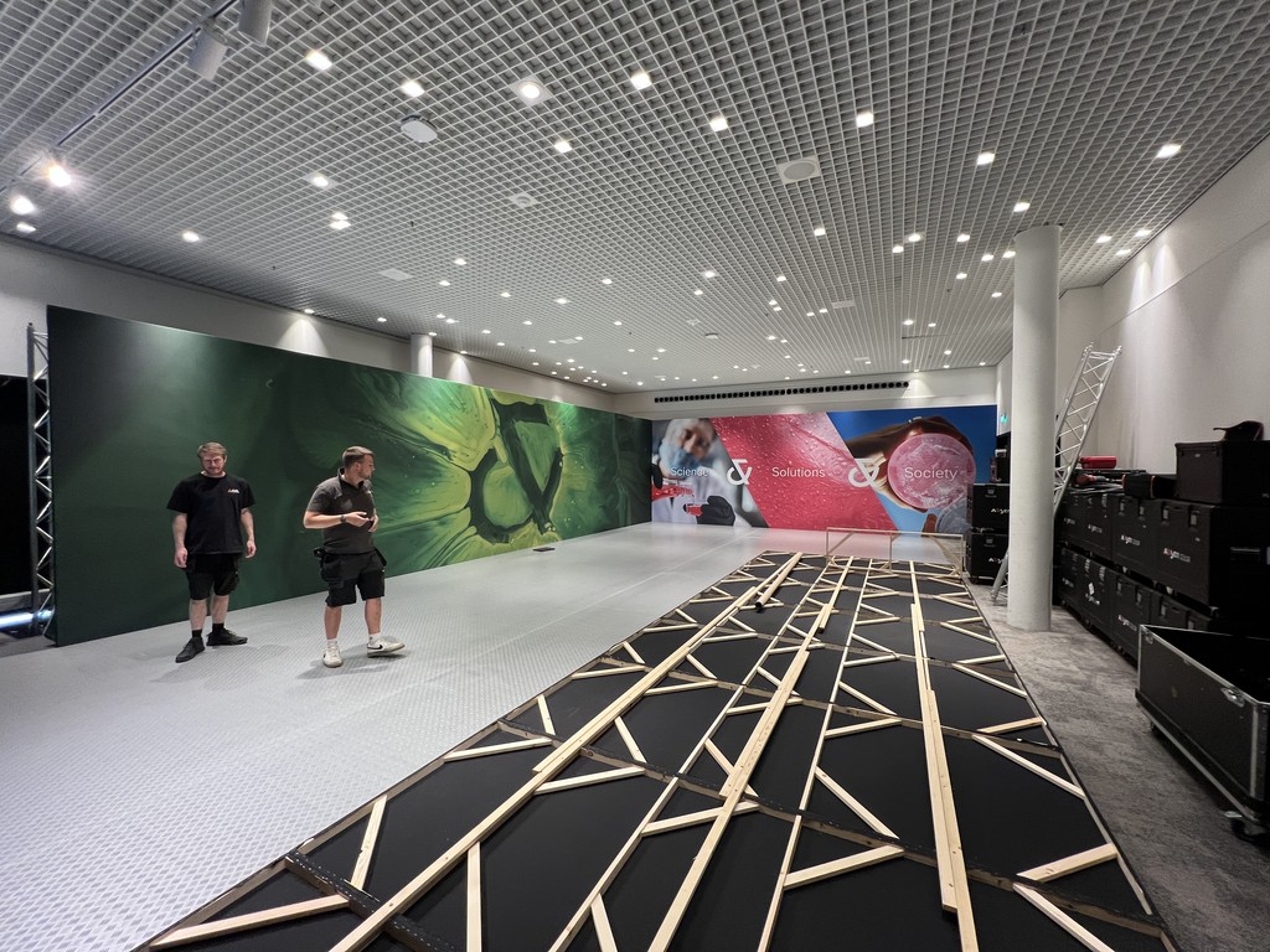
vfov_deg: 89.9
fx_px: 477
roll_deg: +0.0
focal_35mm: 13
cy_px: 476
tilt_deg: -2.4
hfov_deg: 106.2
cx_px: 635
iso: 160
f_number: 1.8
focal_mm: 1.57
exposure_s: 1/99
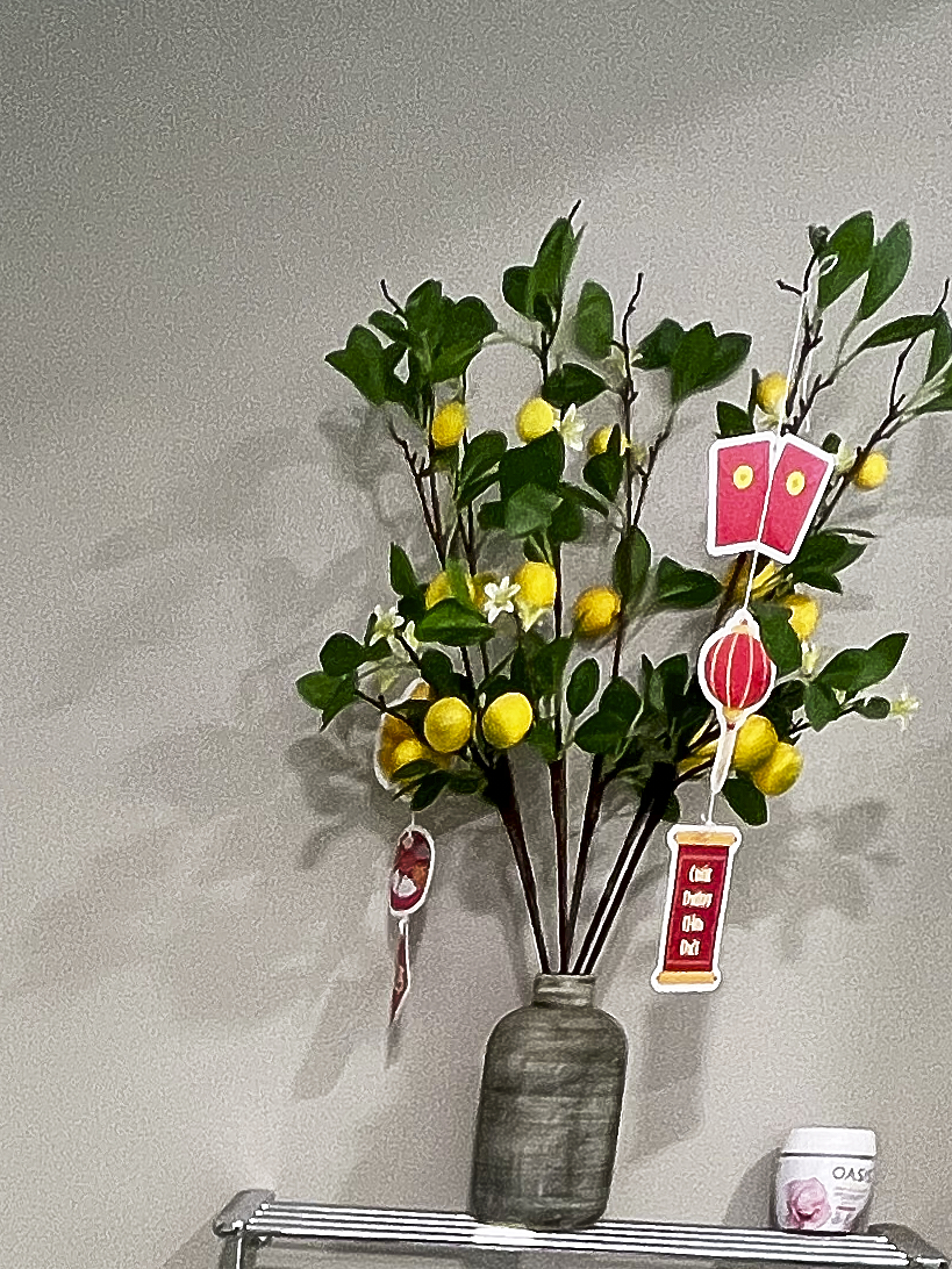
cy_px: 1828
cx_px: 69
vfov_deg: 28.5
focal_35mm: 48
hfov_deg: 28.9
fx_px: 1760
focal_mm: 1.57
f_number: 1.8
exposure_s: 1/100
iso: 200
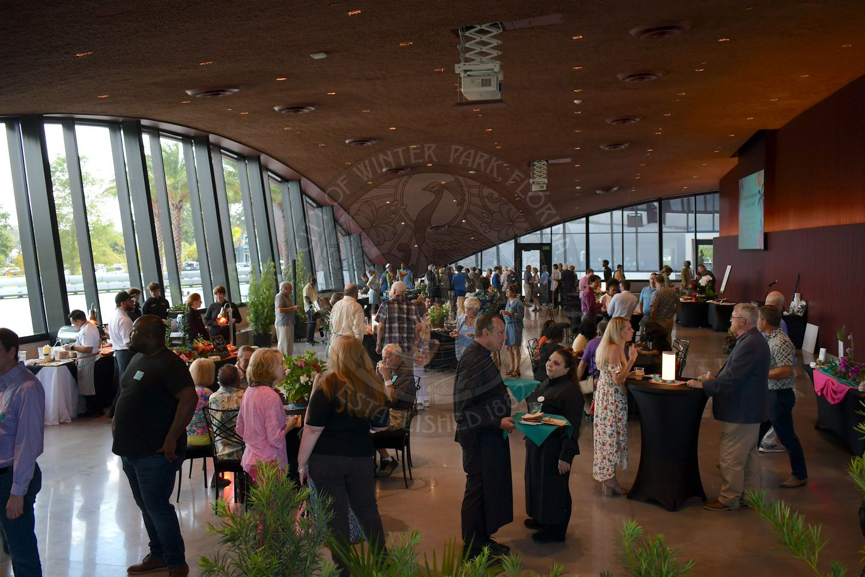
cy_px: 288
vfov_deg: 40.0
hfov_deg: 57.2
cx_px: 432
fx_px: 793
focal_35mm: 33
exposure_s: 1/80
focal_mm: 22
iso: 320
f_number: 4.5
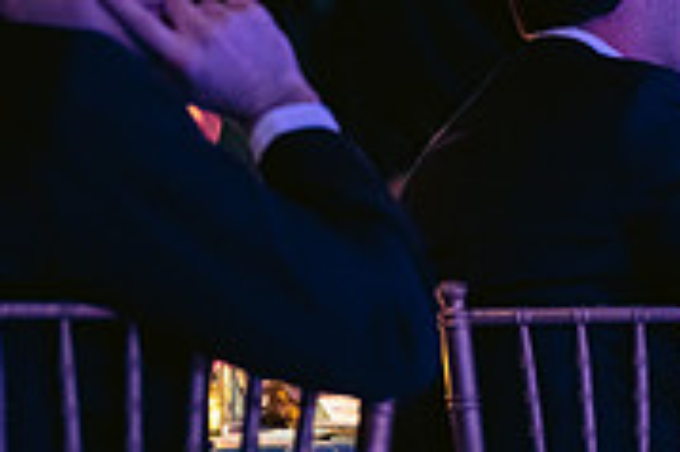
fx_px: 3057
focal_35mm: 162
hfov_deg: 12.4
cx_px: 828
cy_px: 310
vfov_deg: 8.5
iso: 3200
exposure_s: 1/80
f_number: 1.8
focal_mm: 50
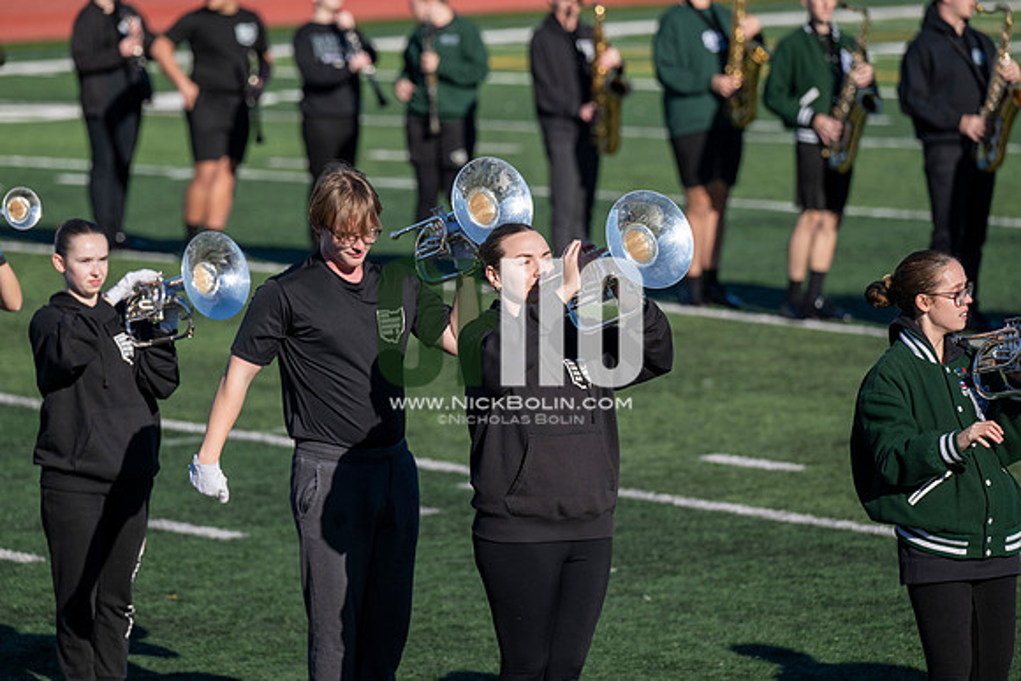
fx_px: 5673
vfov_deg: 6.9
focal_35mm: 200
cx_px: 510
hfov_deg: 10.3
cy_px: 340
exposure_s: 1/2000
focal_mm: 200
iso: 160
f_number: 4
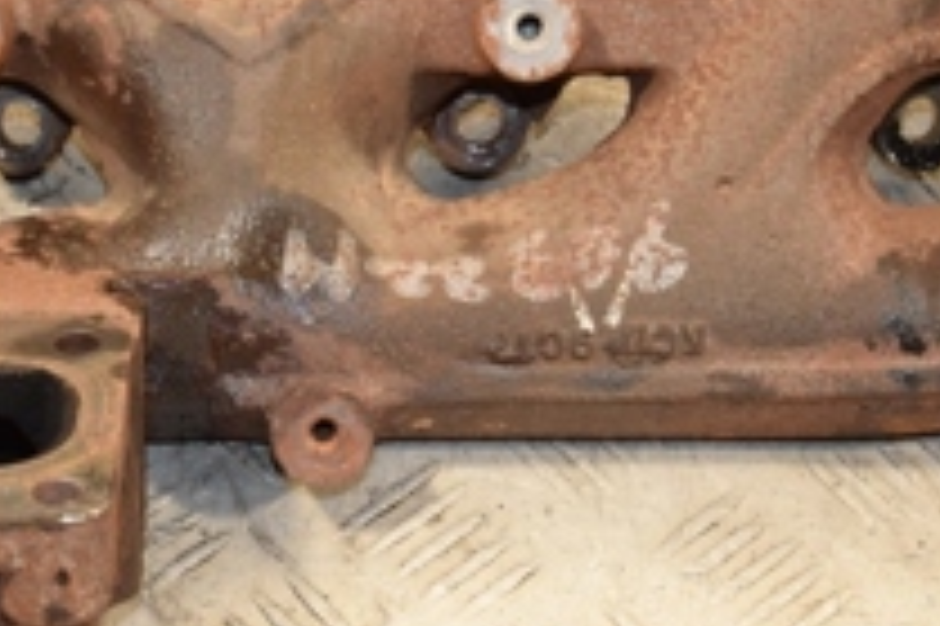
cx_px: 373
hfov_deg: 14.0
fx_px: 3835
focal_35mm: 147
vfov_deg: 9.3
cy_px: 131
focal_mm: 32
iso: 800
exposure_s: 1/200
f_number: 6.3
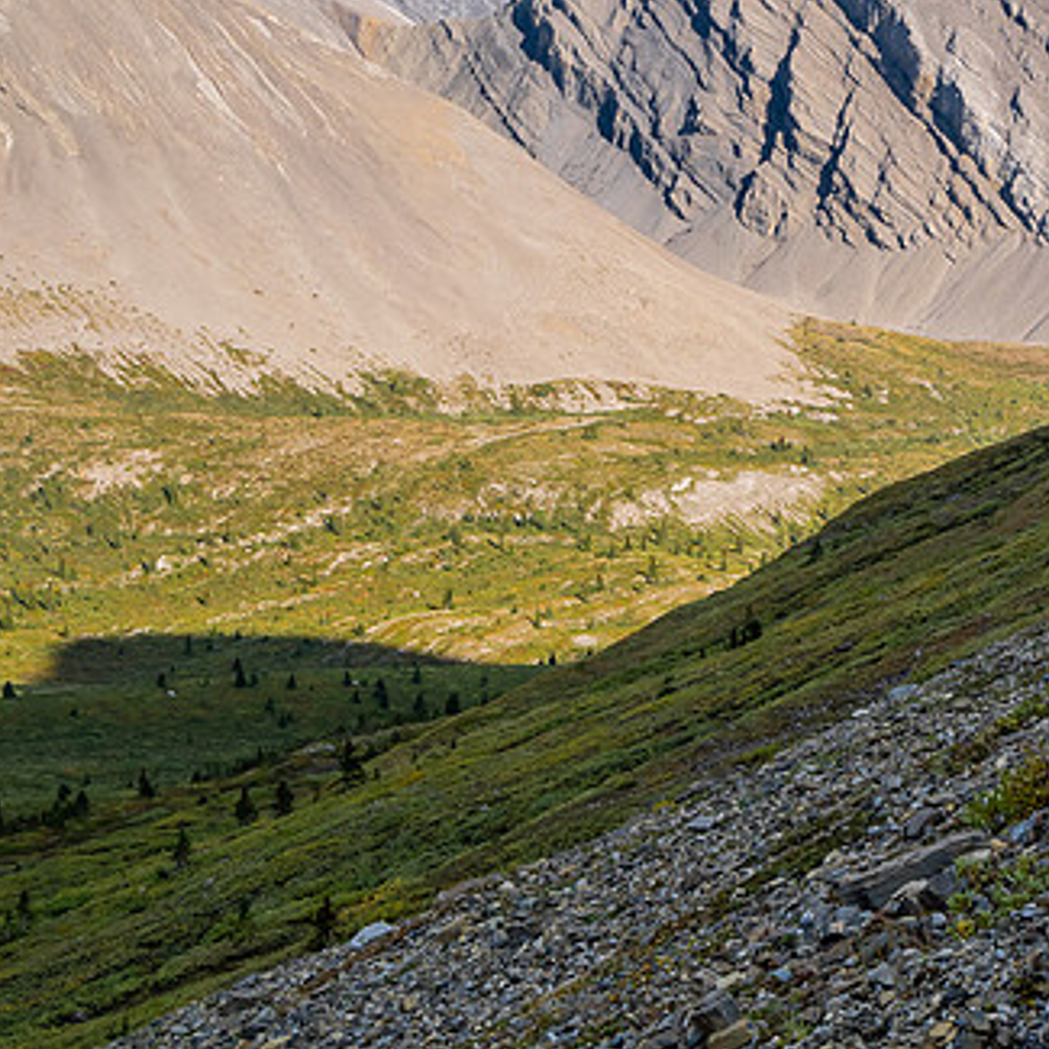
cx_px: 820
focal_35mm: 101
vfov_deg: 17.2
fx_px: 3463
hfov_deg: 17.1
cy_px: 353
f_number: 8
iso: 200
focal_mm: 32
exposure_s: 1/100
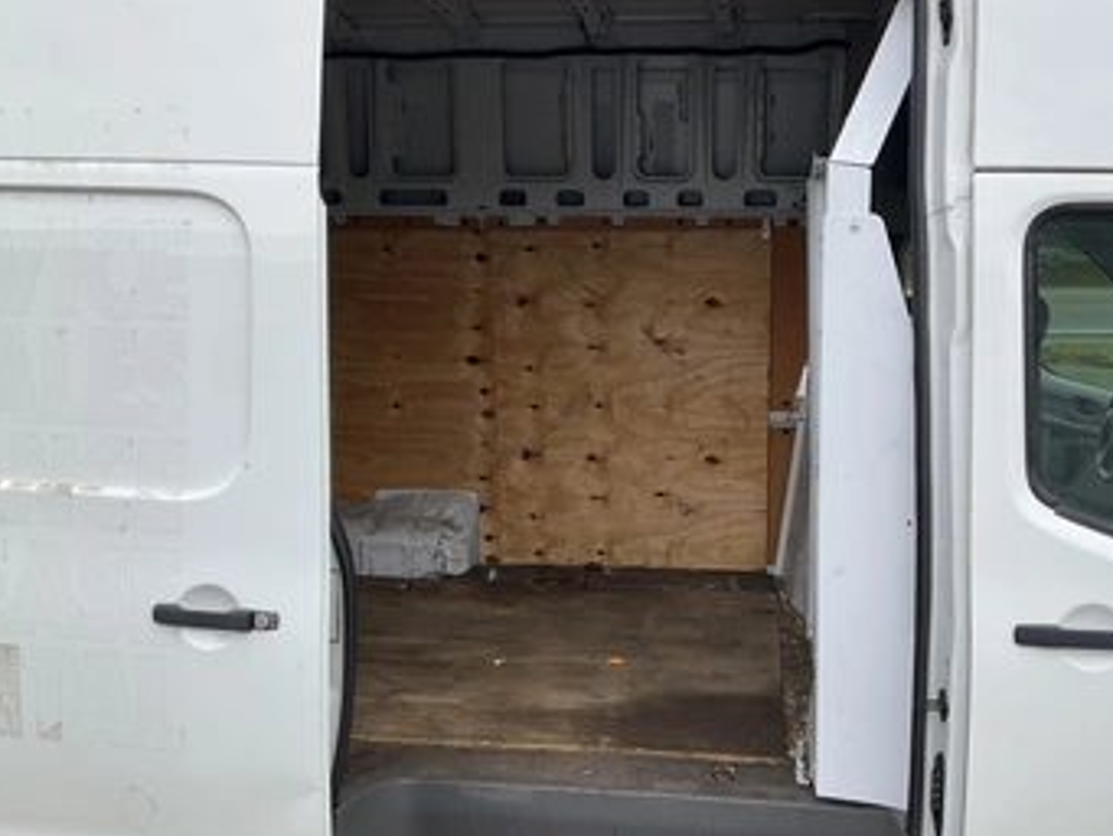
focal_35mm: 34
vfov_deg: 41.8
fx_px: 1094
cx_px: 636
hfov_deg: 53.7
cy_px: 428
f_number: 1.8
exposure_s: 1/519
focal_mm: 3
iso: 25
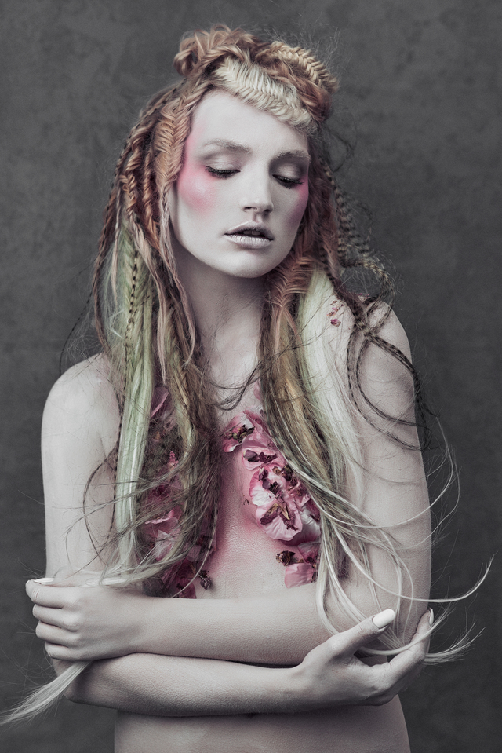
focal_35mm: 85
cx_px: 251
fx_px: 1776
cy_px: 376
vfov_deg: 23.9
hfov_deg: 16.1
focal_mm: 85
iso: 100
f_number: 4.5
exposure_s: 1/250
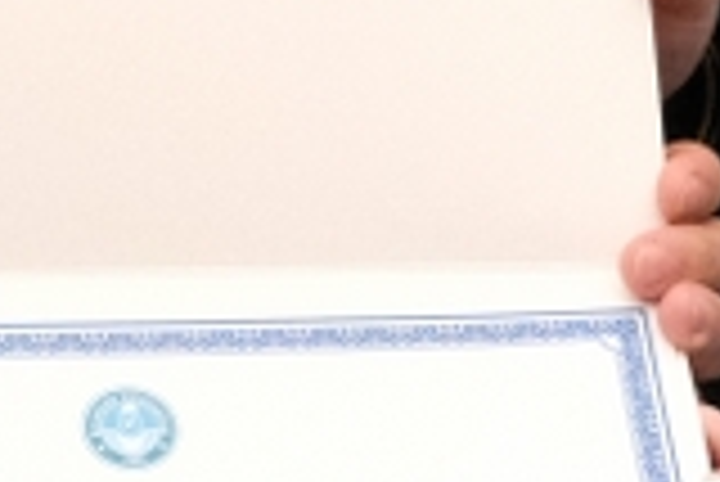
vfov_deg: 3.5
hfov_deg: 5.4
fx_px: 7667
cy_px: -698
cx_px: 220
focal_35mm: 383
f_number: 5.6
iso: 10000
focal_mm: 34.2
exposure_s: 1/150
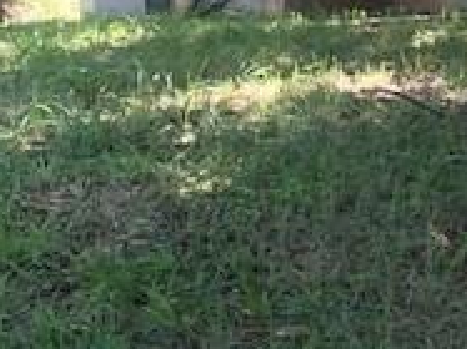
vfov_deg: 15.2
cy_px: 32
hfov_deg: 18.8
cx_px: 629
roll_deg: +2.2
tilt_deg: -3.8
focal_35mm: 96
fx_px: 1294
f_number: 1.8
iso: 25
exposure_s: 1/90
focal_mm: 3.99
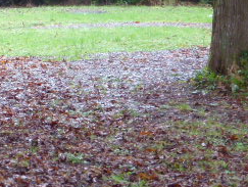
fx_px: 1170
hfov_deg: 12.0
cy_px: 4
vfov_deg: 9.1
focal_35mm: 163
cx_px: 42
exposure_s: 1/60
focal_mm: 11
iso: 400
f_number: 4.8
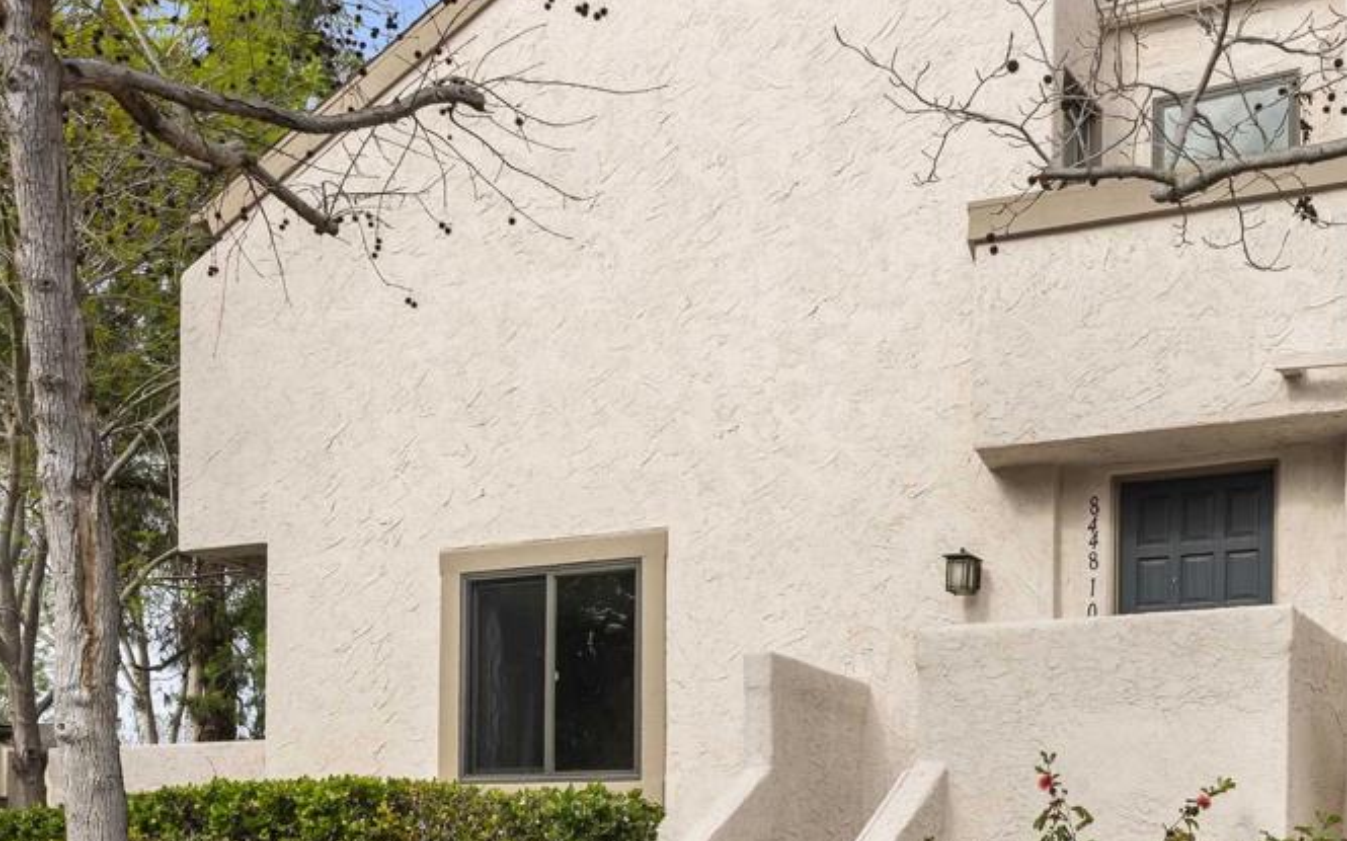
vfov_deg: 23.5
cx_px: 679
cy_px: 349
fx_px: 2018
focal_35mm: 55
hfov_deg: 36.9
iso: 500
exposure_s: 1/400
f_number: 8
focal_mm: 35
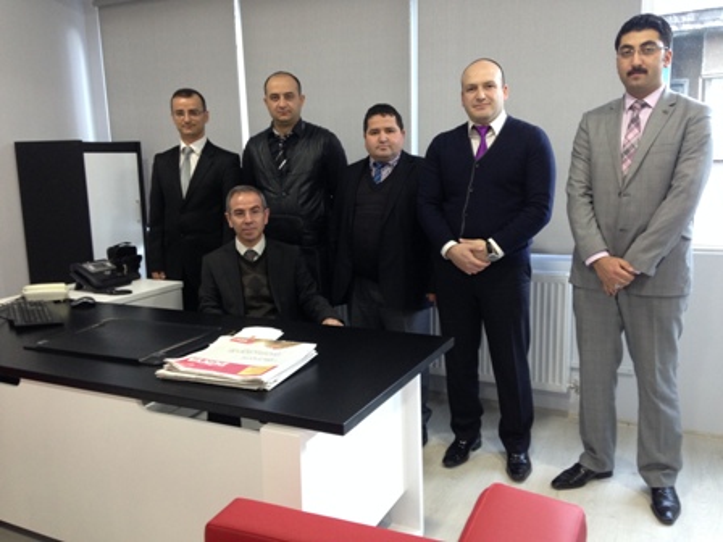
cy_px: 271
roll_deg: +2.2
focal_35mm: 33
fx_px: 689
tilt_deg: -11.4
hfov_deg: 55.4
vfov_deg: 42.9
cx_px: 362
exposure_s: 1/20
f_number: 2.4
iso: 125
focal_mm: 4.12
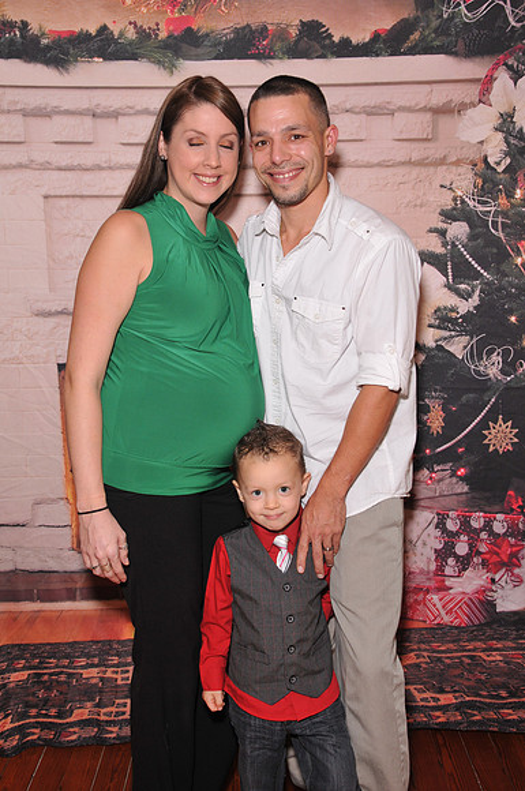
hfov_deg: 31.8
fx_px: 921
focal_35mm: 42
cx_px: 262
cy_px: 396
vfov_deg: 46.5
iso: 400
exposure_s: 1/125
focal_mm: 28
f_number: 6.3
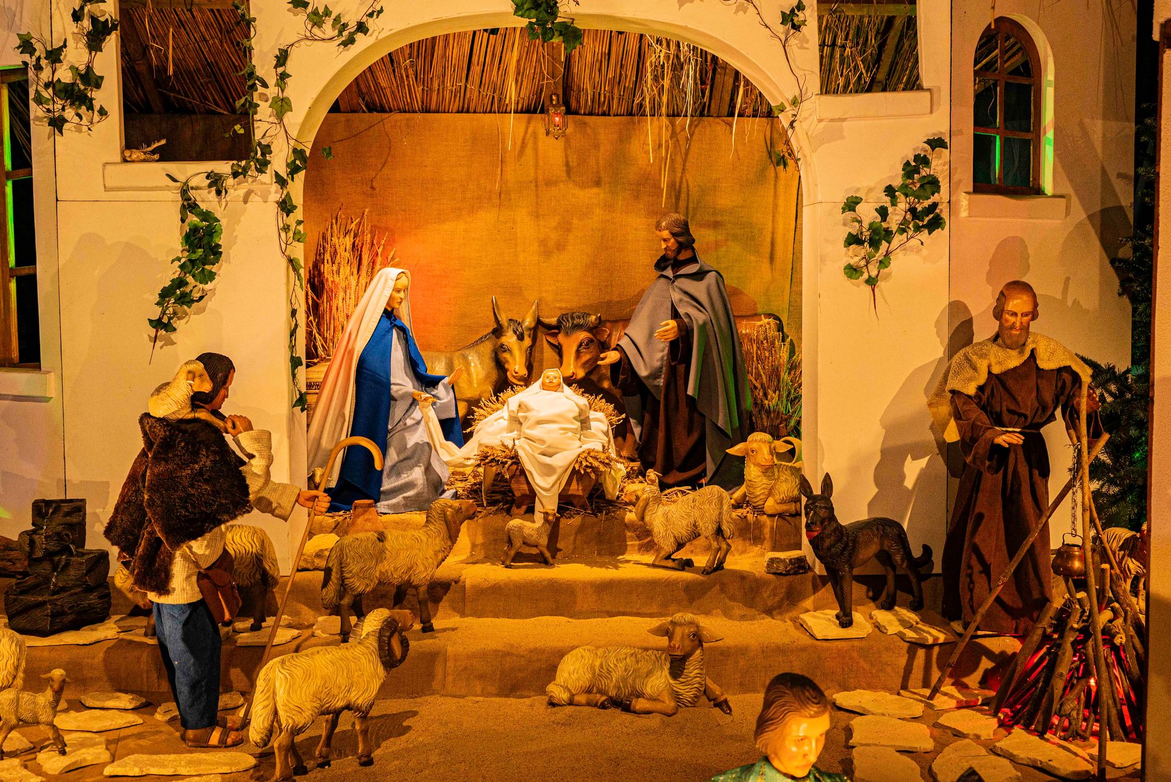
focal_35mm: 46
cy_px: 366
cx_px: 628
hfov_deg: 42.5
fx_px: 1506
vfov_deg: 29.1
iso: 2000
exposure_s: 1/80
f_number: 6.3
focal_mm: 43
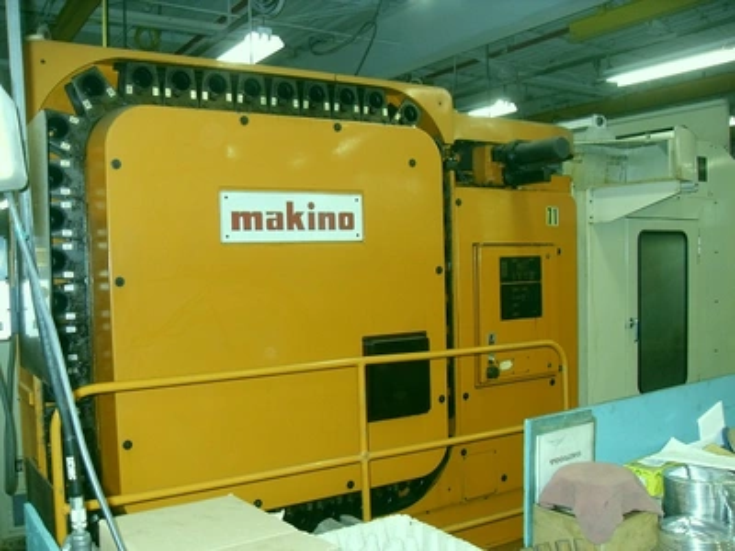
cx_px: 368
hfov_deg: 54.0
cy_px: 276
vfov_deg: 41.8
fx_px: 722
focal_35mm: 34
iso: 160
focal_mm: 6.3
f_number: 2.8
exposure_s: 1/45
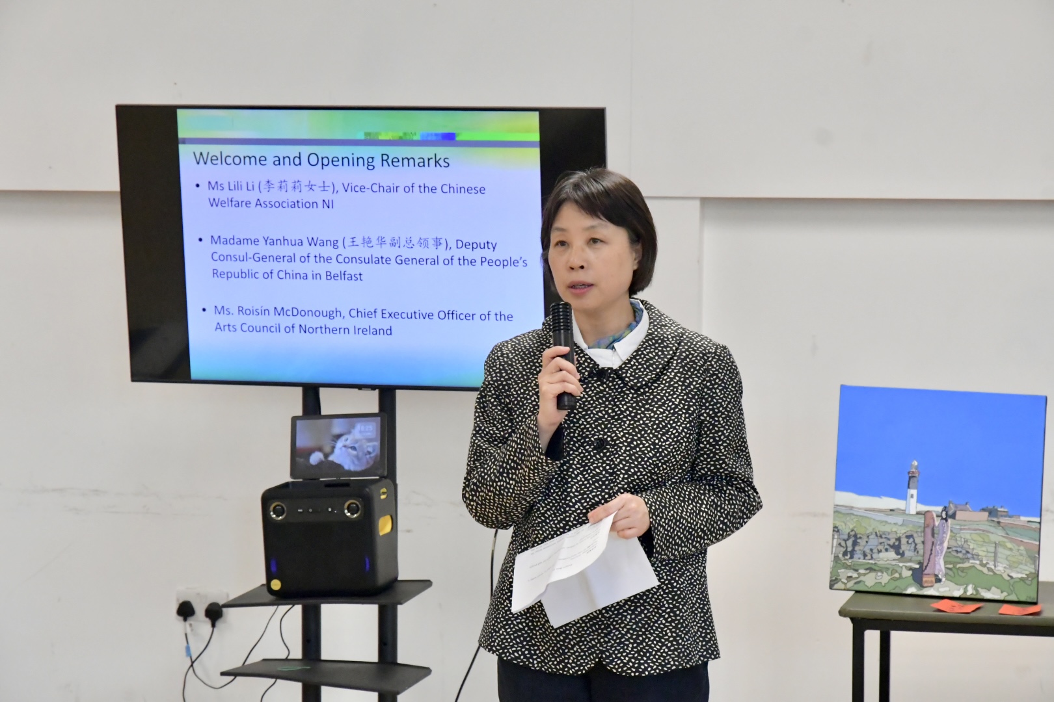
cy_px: 351
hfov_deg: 21.9
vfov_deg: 14.7
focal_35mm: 93
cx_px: 527
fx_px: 2723
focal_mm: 62
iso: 6400
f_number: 7.1
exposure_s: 1/400
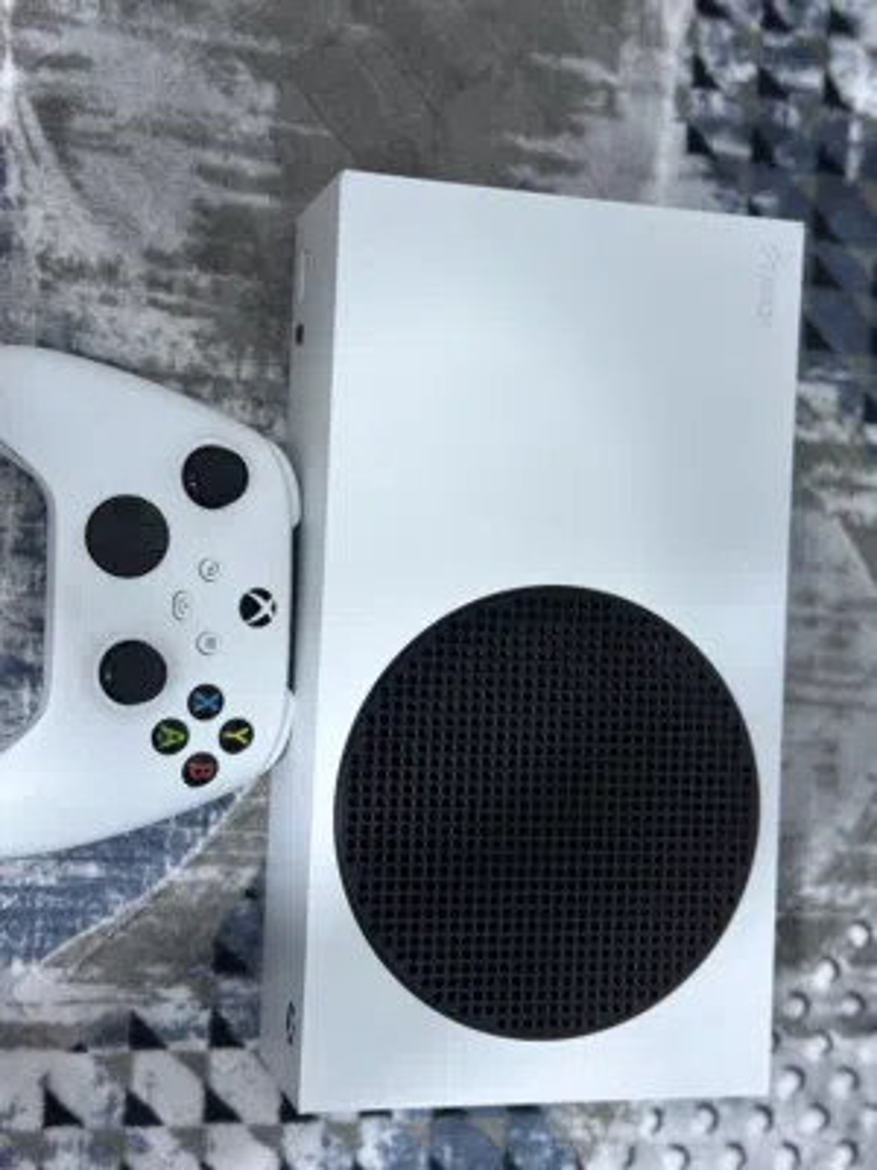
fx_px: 1621
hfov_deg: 30.3
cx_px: 438
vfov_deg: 39.7
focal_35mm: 48
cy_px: 585
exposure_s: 1/55
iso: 400
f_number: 1.78
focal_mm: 6.86
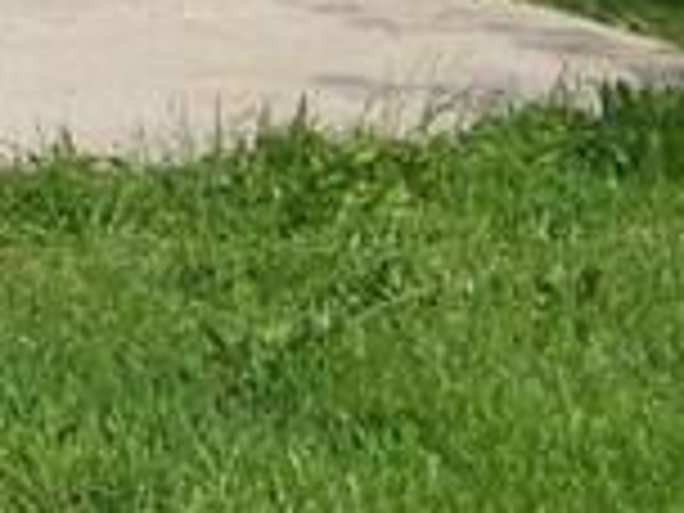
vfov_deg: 5.8
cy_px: -956
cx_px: -824
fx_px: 4782
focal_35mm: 242
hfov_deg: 7.7
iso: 64
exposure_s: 1/800
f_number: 2.8
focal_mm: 5.85
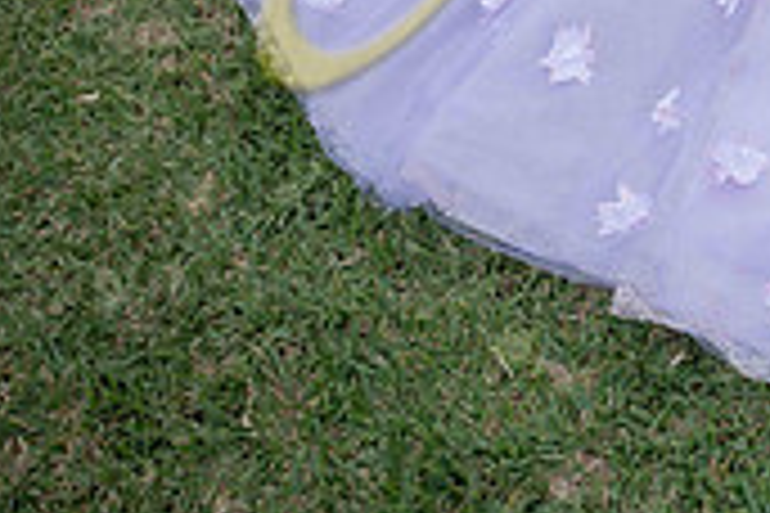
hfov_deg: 24.3
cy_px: -340
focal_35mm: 68
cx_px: 1099
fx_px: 1454
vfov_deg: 17.2
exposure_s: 1/640
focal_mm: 20
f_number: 2.8
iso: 125
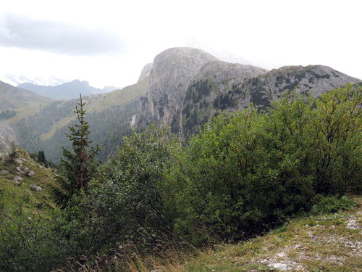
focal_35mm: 47
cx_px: 181
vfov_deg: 30.9
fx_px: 492
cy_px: 136
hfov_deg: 40.4
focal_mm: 8.3
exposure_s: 1/200
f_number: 3.5
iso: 100
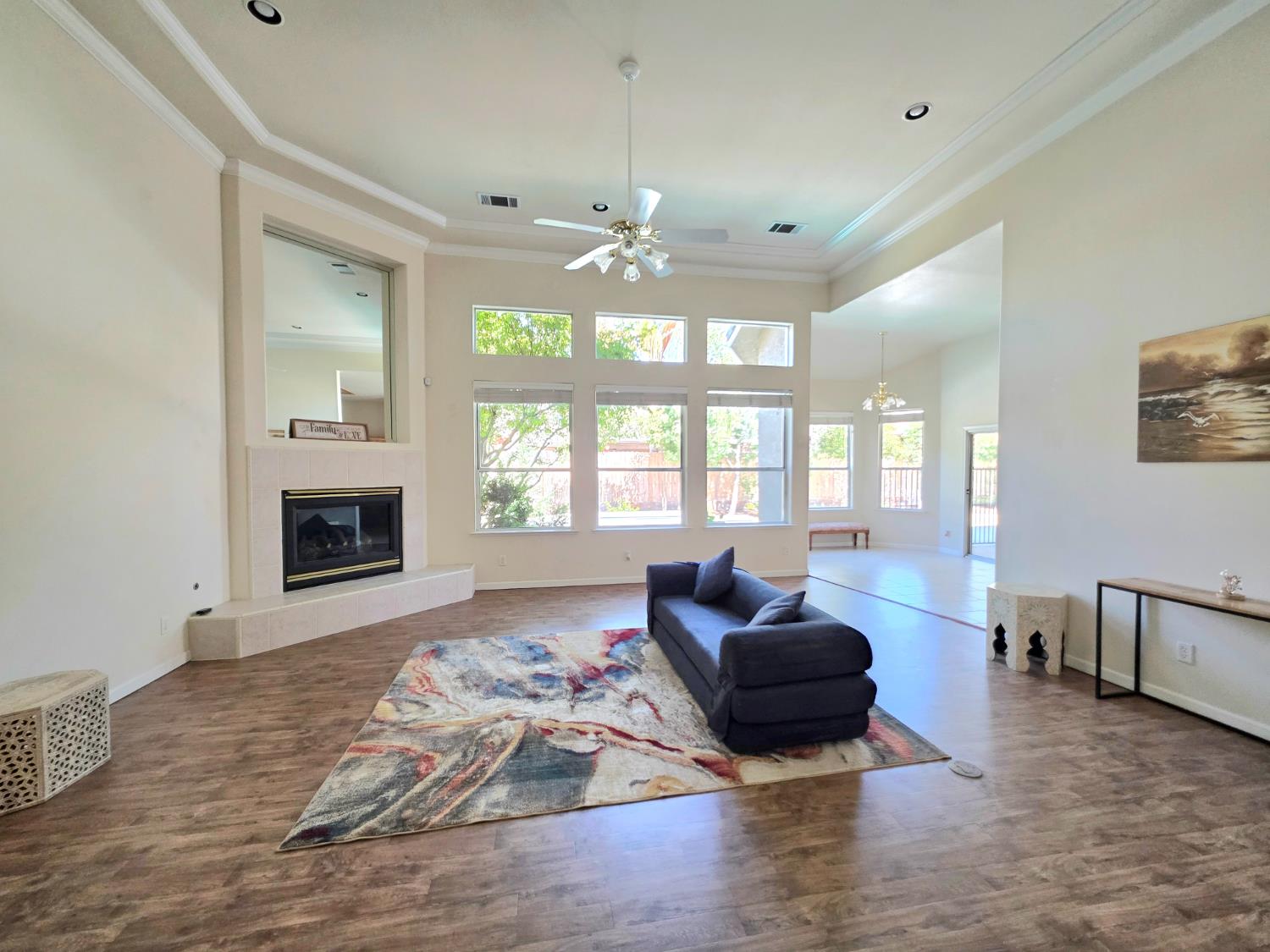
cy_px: 476
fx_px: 477
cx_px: 635
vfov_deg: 89.9
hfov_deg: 106.2
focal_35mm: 13
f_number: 1.9
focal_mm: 2.2
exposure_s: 1/120
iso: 200
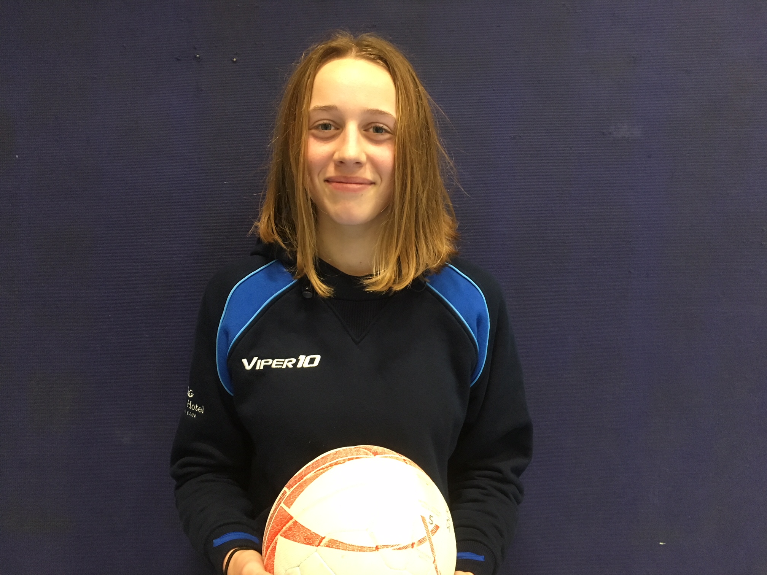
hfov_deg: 61.7
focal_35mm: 29
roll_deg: -0.7
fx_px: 643
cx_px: 384
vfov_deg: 48.2
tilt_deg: -3.0
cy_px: 288
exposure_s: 1/33
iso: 200
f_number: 2.2
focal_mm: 4.15
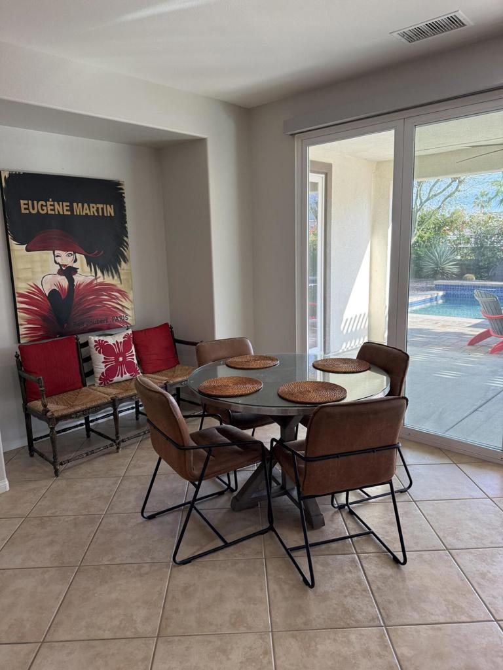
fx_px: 465
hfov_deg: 56.8
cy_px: 335
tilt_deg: -10.6
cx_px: 252
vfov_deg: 71.6
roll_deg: +1.1
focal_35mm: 24
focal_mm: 6.76
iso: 200
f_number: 1.78
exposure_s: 1/237
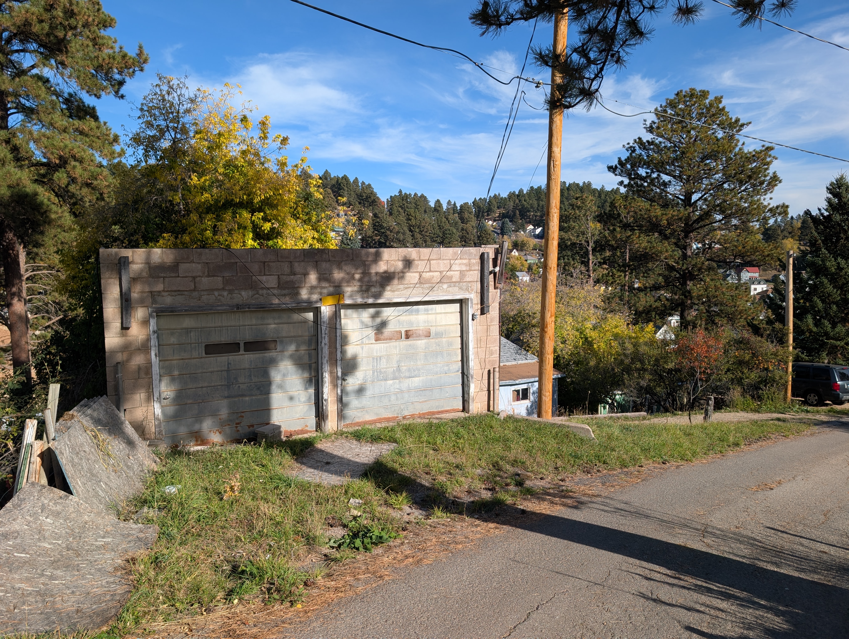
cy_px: 320
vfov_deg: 56.9
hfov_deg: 71.5
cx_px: 424
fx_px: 589
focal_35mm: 24
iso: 23
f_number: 1.68
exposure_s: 1/1058
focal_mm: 6.9
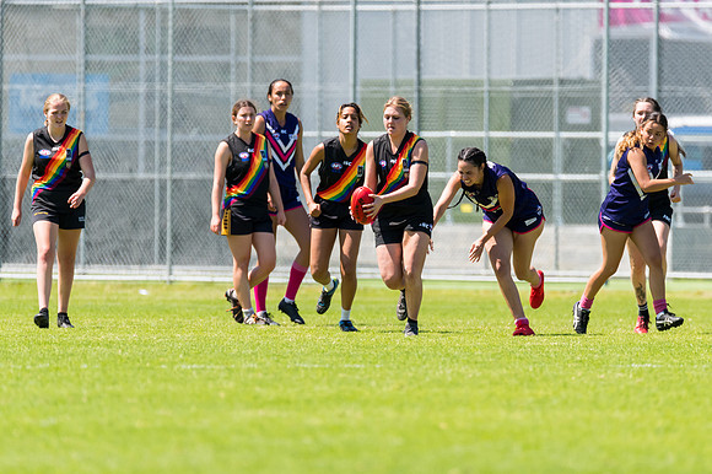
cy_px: 256
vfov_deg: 2.0
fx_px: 13723
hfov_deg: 3.0
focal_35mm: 694
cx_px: 378
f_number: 6.3
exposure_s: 1/2000
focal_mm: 550
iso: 800
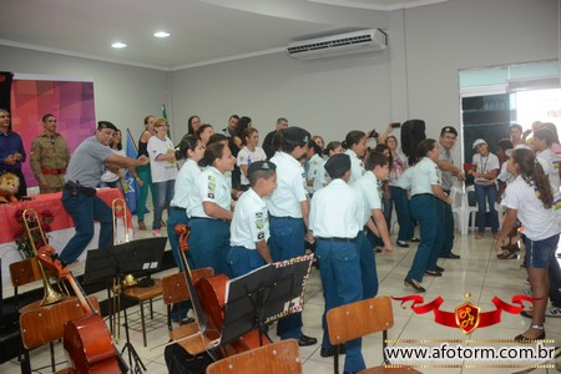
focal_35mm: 30
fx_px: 467
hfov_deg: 61.9
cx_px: 280
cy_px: 187
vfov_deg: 43.6
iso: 1600
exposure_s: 1/100
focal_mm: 20
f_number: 3.5
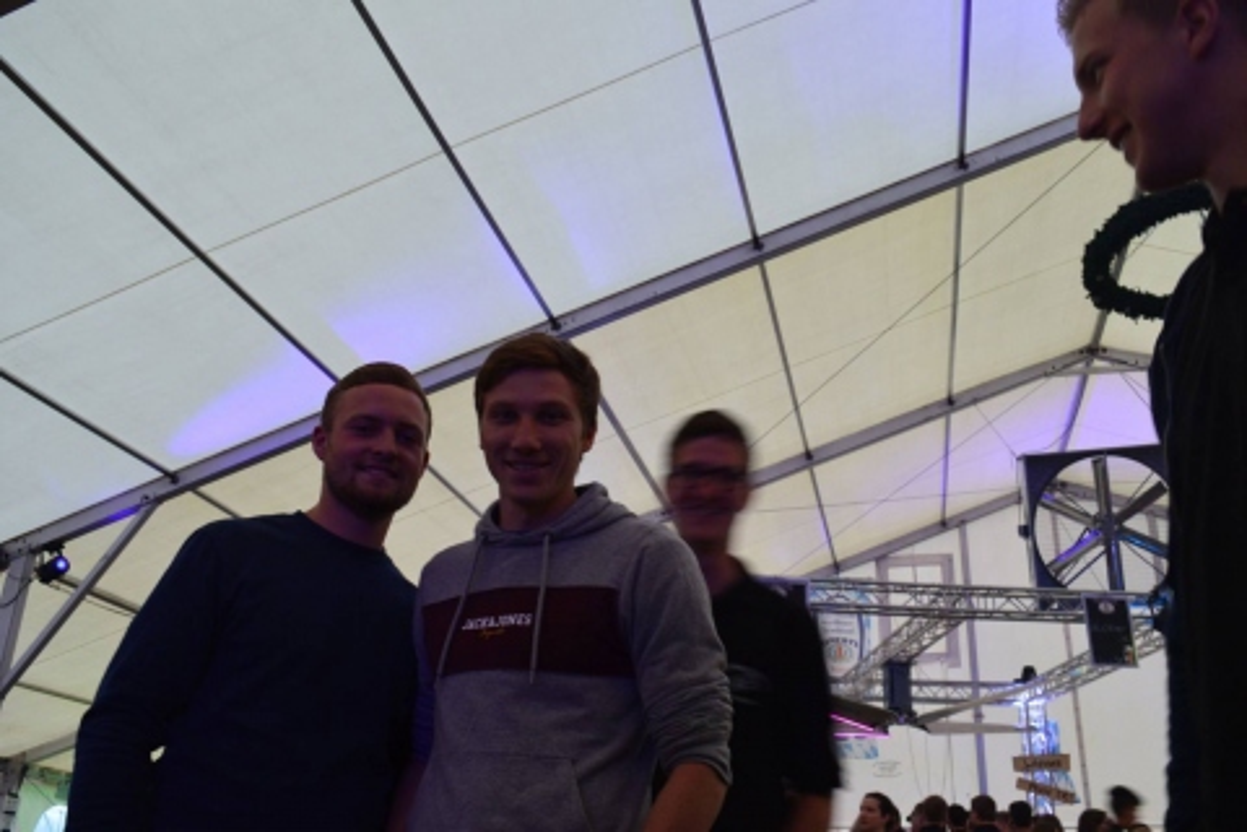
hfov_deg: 57.2
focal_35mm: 33
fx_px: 1143
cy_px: 416
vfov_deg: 40.0
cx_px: 624
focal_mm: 22
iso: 500
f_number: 6.3
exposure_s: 1/15
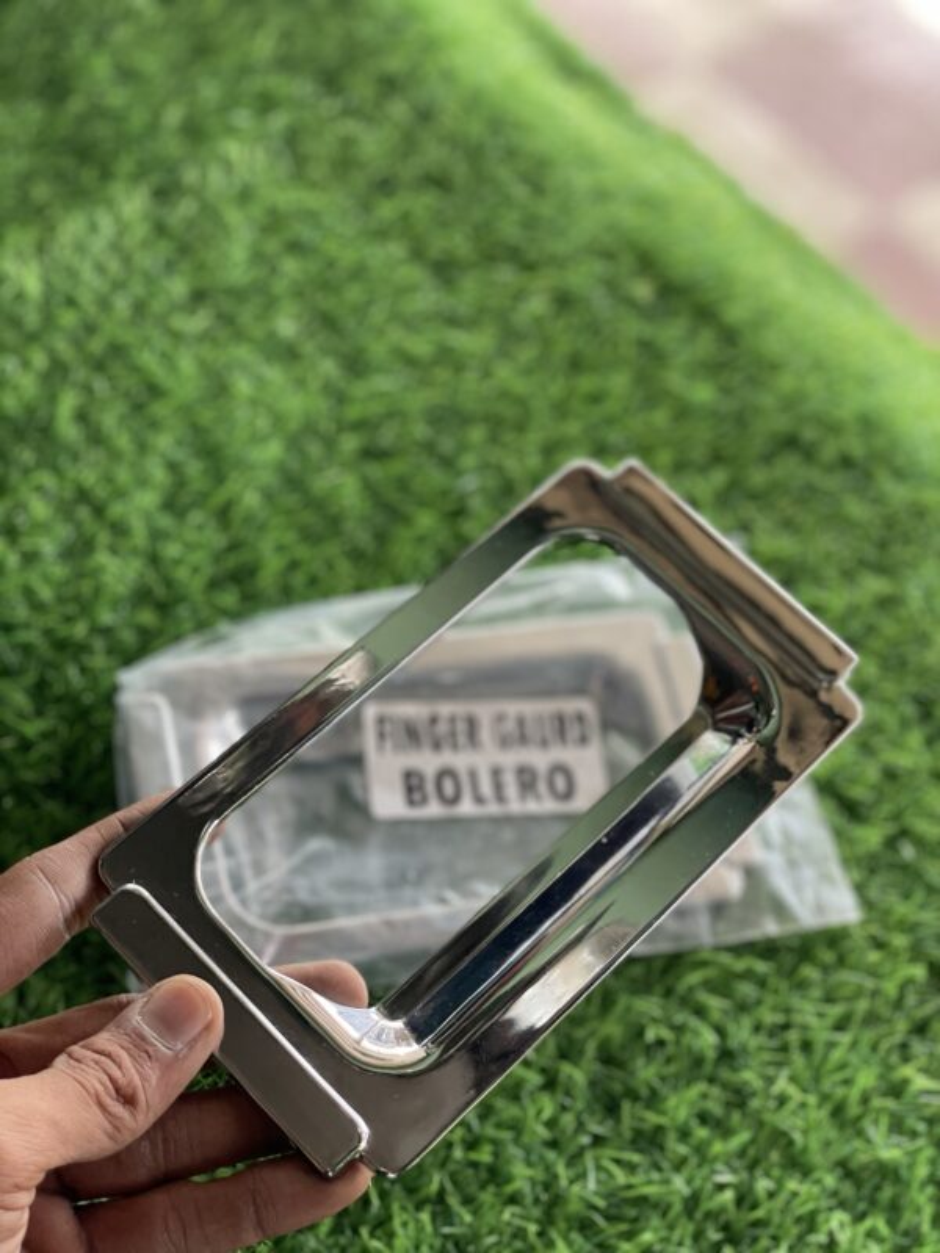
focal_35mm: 52
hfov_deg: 28.0
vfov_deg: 36.8
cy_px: 626
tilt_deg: -55.0
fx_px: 1883
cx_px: 470
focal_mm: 6
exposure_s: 1/122
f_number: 2
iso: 160
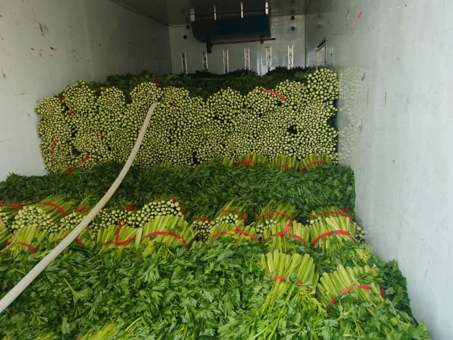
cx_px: 226
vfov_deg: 53.1
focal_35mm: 26
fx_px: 340
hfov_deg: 67.3
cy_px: 170
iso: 137
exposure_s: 1/100
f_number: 1.88
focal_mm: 4.82
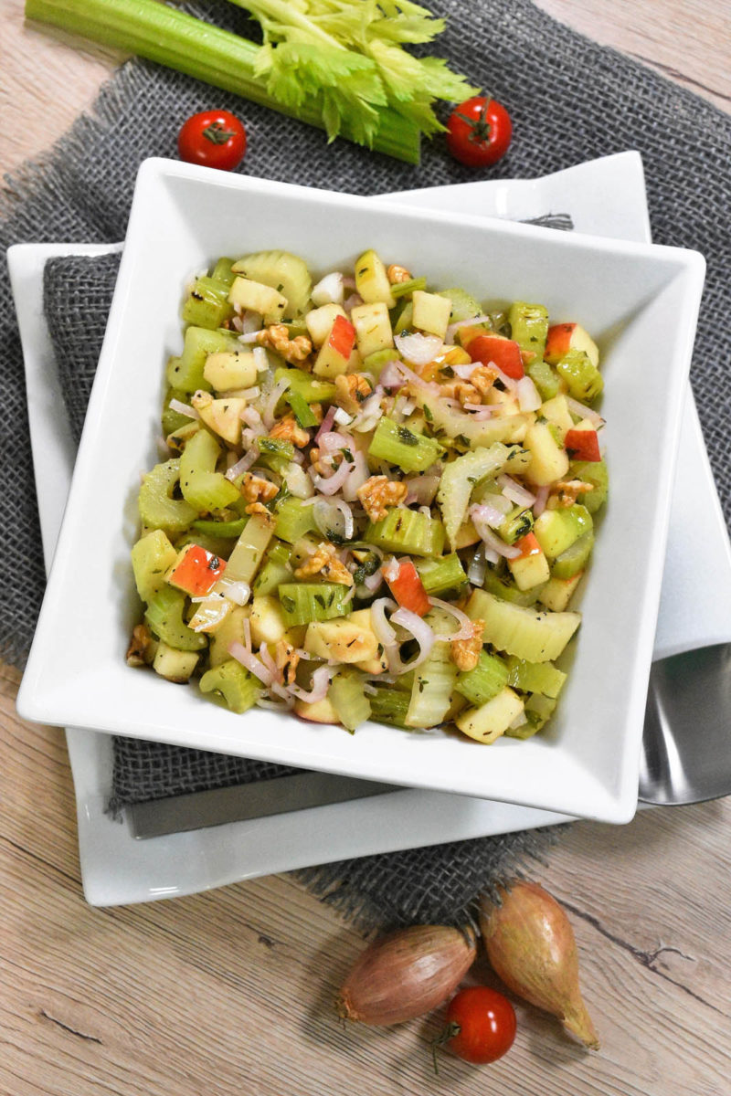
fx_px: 1371
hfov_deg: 29.9
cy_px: 548
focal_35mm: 45
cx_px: 366
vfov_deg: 43.6
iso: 6400
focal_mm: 30
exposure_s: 1/400
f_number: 8
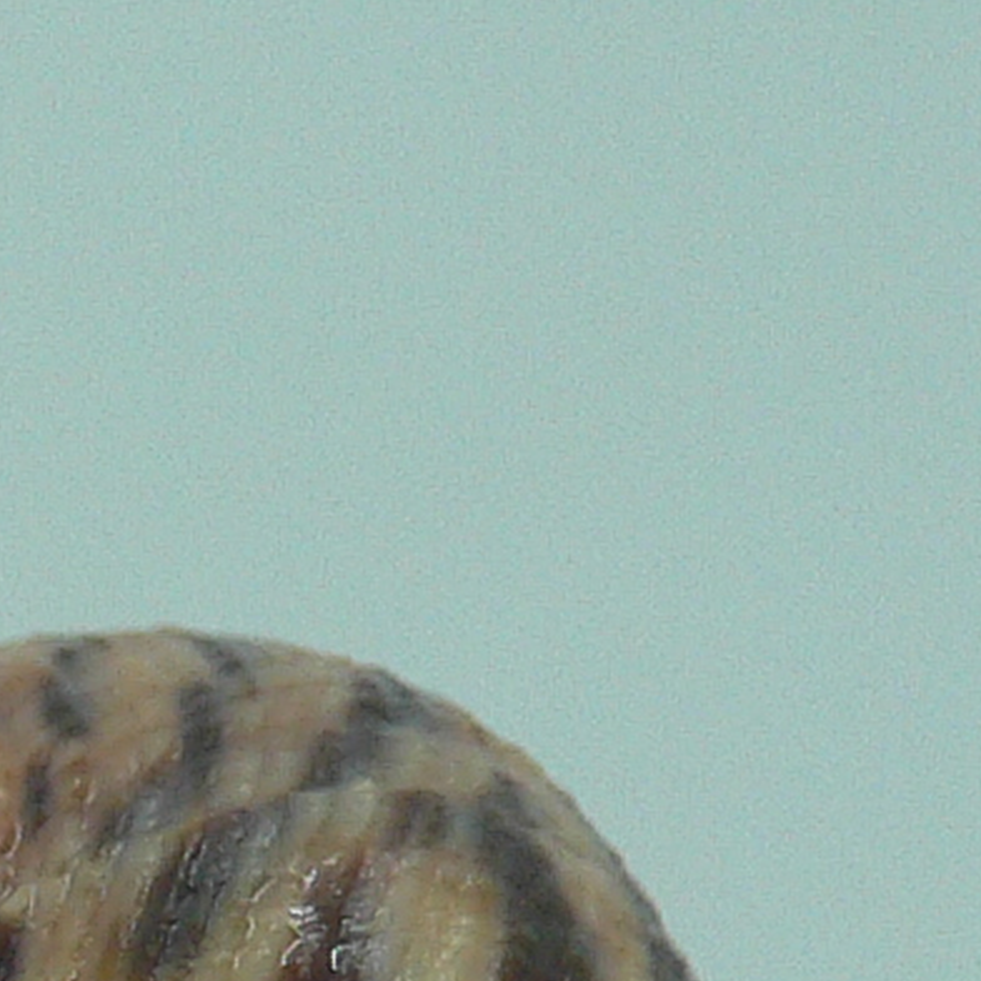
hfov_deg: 10.8
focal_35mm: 159
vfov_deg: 10.4
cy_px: 1707
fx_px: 5098
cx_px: -180
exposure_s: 1/60
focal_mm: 4.6
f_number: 2.8
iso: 100
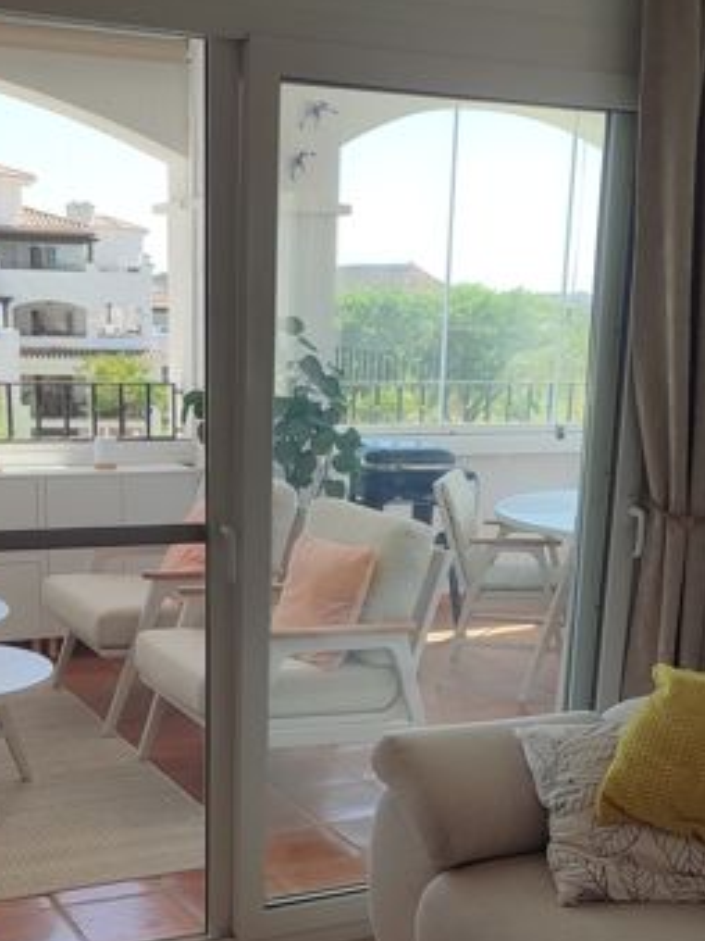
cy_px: 716
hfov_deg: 28.0
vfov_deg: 35.9
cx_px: 318
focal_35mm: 52
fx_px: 1413
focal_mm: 6.04
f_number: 1.9
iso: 50
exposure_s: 1/218
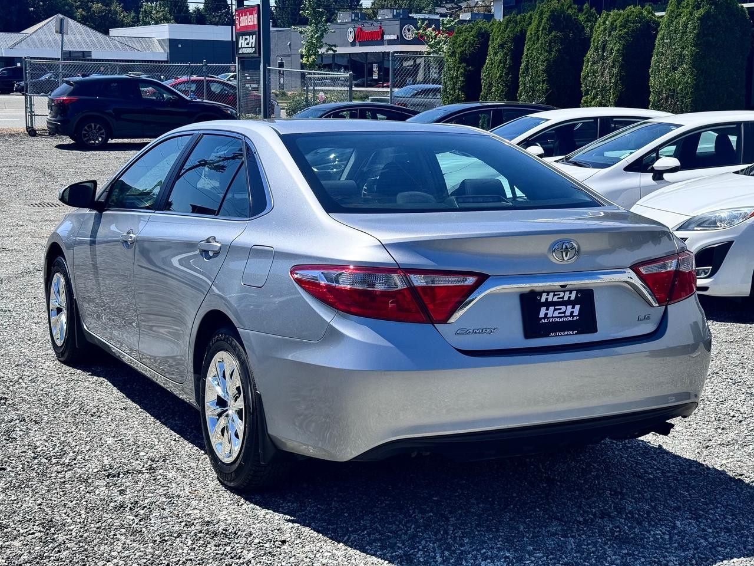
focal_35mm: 48
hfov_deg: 39.7
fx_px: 1046
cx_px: 377
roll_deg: +0.4
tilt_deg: -7.5
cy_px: 283
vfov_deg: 30.3
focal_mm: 6.76
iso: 64
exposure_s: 1/3817
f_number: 1.78
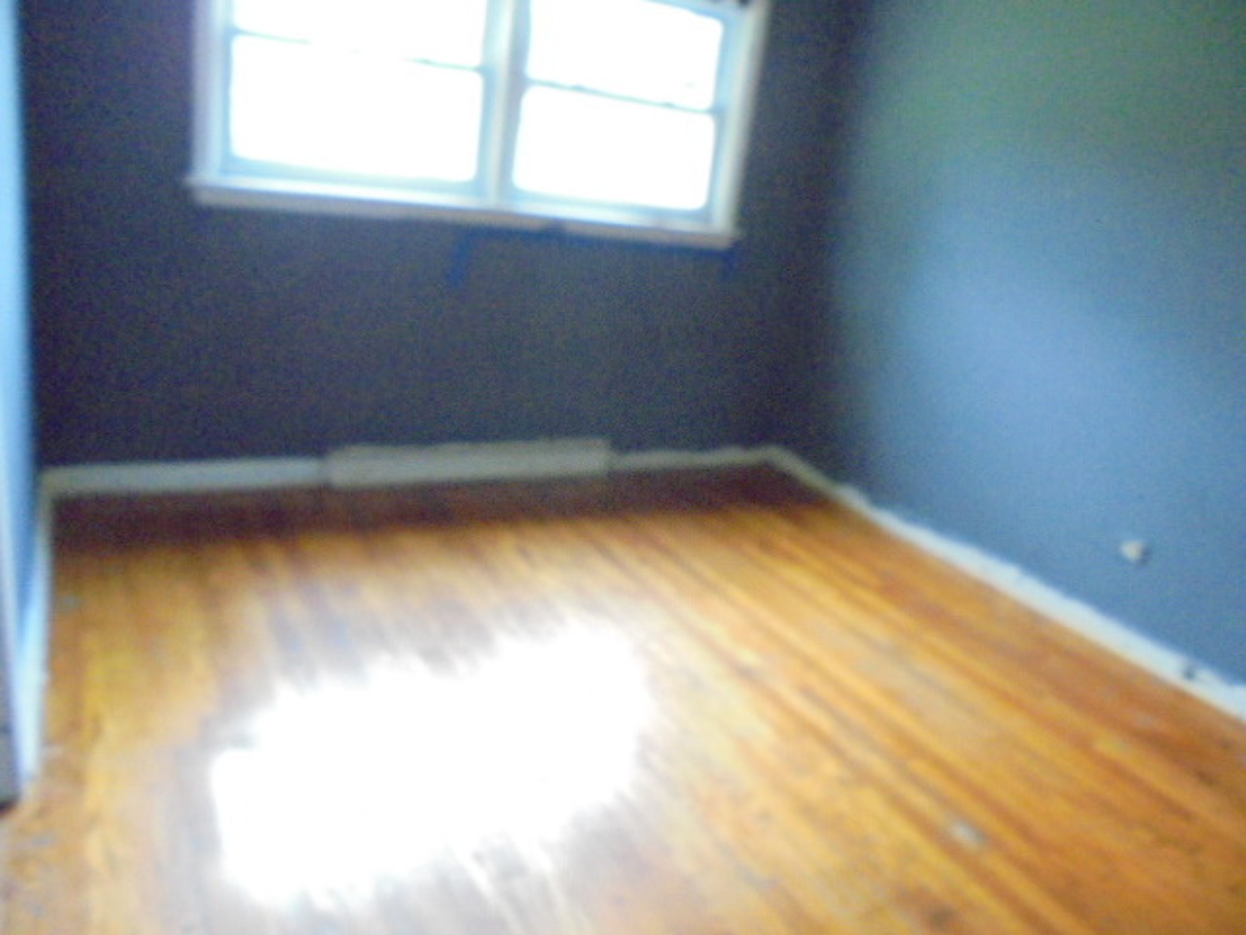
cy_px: 468
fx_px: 936
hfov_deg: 67.3
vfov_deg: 53.1
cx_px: 623
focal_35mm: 26
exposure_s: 1/50
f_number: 3.5
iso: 800
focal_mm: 4.6
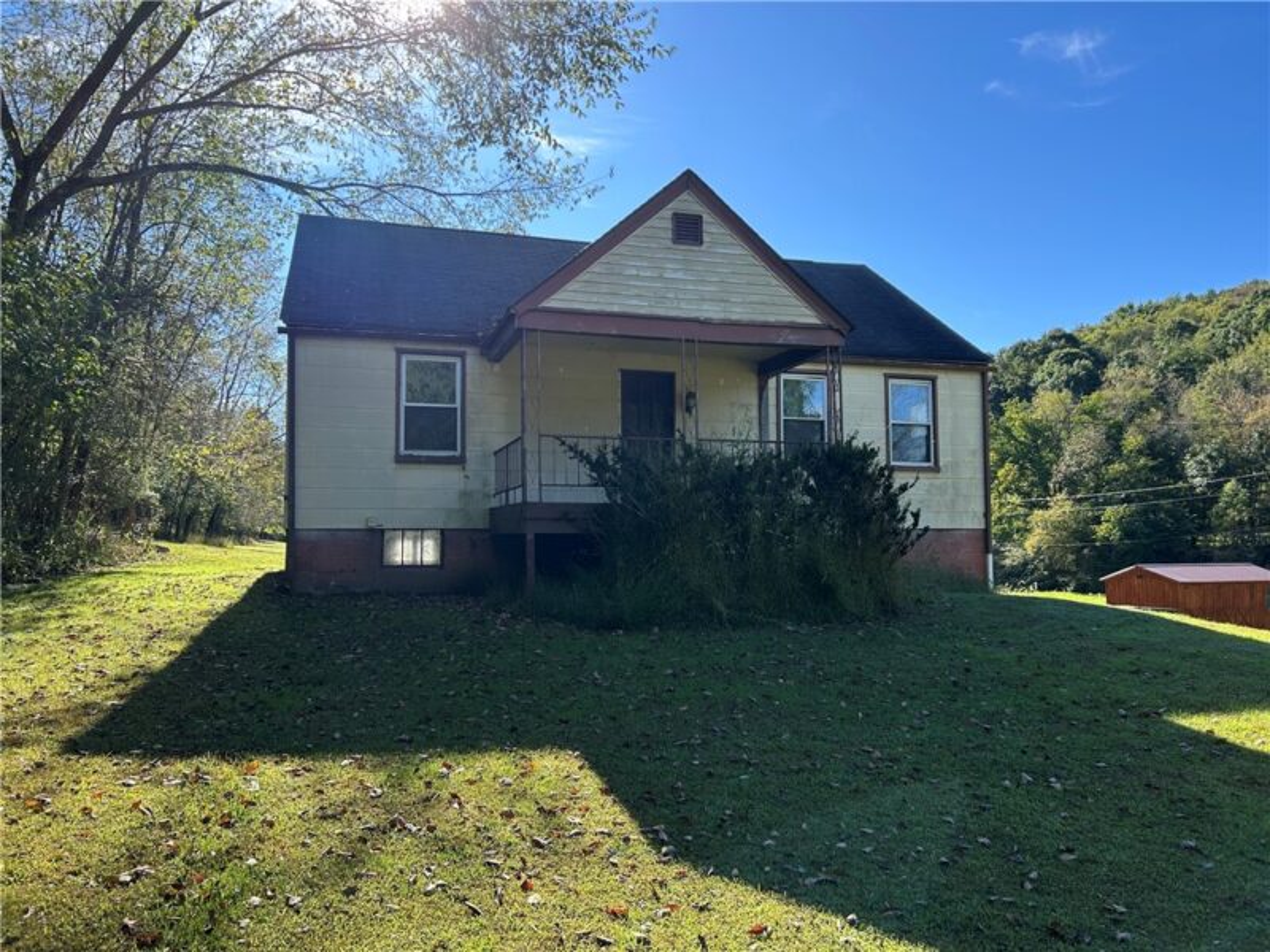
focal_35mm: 26
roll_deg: +1.0
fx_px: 954
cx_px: 635
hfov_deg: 67.3
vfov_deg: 53.1
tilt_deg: +5.0
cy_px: 476
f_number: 1.5
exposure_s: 1/1698
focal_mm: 5.7
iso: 50
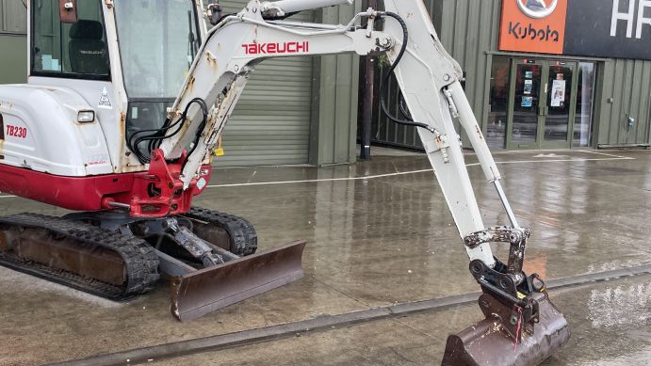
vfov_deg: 29.0
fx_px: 708
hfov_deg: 49.4
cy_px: 185
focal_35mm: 41
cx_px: 313
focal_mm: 4.2
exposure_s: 1/530
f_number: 1.6
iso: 32
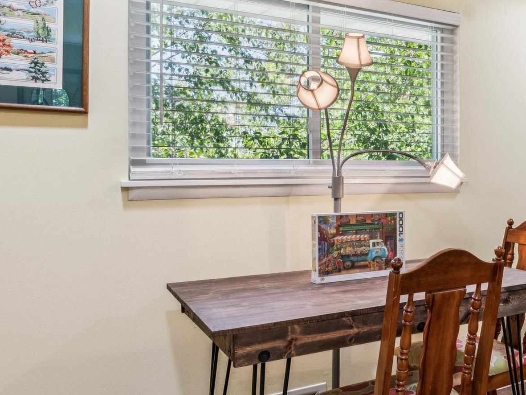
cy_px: 181
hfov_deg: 40.8
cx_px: 528
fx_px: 608
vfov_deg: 35.9
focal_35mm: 40
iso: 400
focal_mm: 16
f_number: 13
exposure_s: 1/10
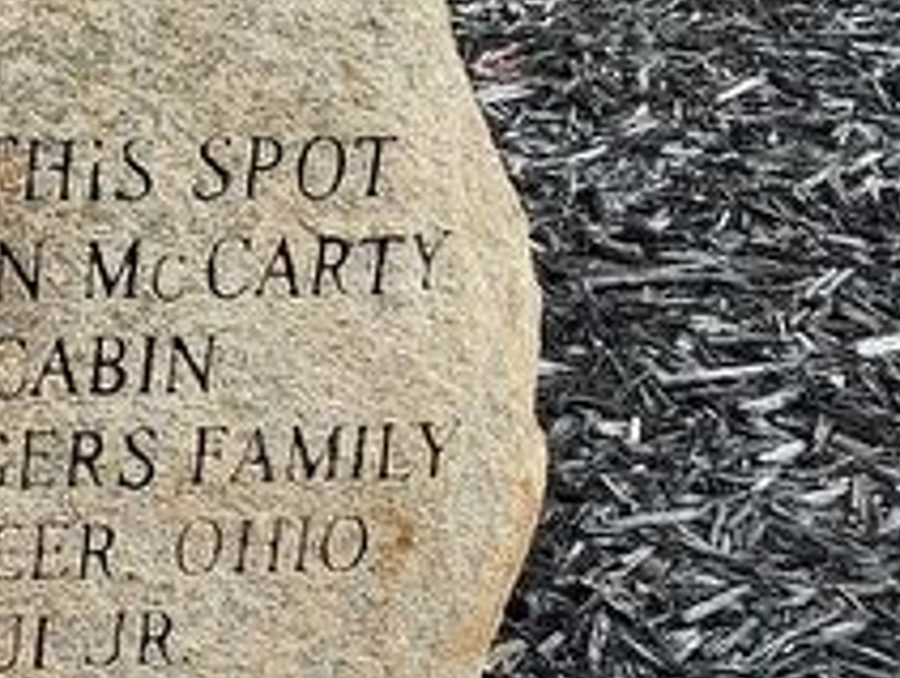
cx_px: -341
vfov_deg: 17.0
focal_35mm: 87
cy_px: 188
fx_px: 2266
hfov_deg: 20.1
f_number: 1.8
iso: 100
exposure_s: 1/344
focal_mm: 5.56
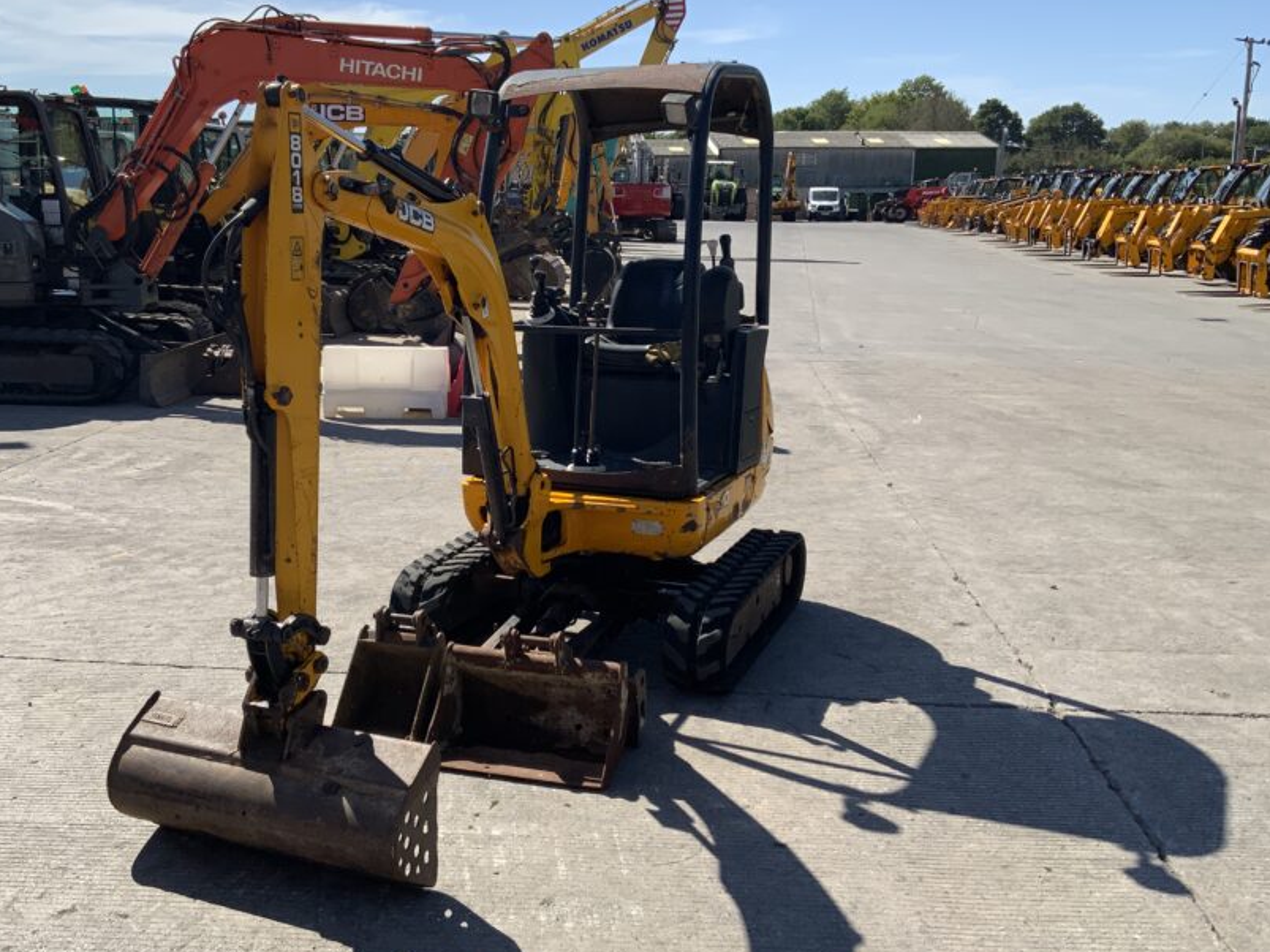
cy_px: 468
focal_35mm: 37
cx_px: 542
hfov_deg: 50.0
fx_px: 1357
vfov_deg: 38.7
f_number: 1.8
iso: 16
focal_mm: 3
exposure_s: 1/2141
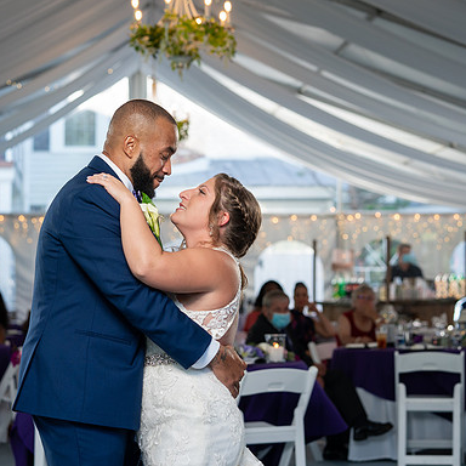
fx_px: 1477
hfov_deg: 17.9
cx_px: 171
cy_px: 234
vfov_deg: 17.9
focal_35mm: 97
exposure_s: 1/200
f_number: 4
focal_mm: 73
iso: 400
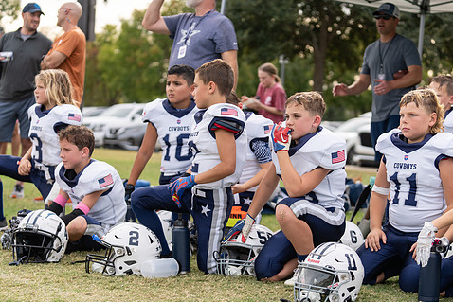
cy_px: 156
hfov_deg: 23.9
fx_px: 1070
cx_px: 256
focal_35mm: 85
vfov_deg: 16.1
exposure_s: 1/1250
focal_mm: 70
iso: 160
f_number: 2.8
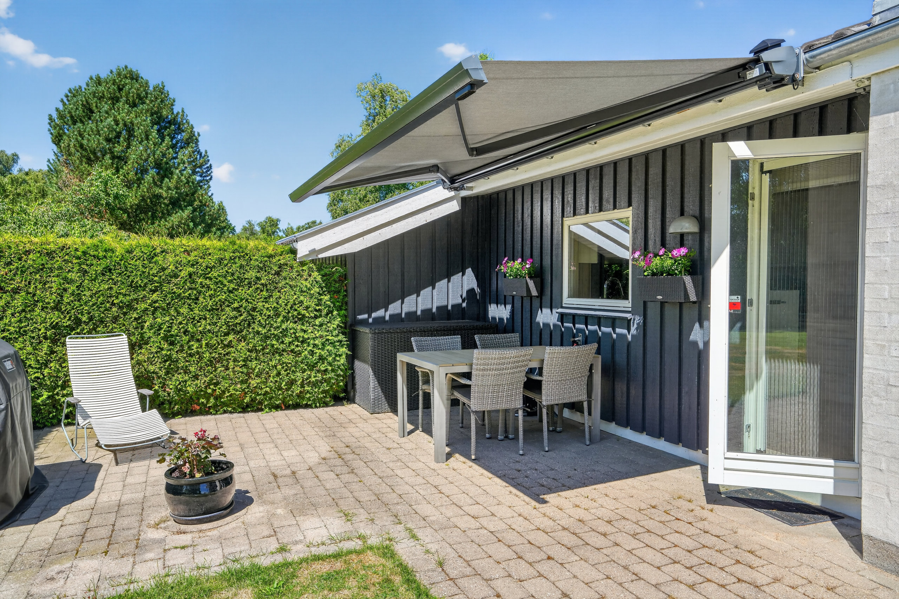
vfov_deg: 51.3
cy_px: 300
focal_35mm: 25
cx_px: 450
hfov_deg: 71.5
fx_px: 624
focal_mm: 25
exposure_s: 1/100
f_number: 8
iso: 400
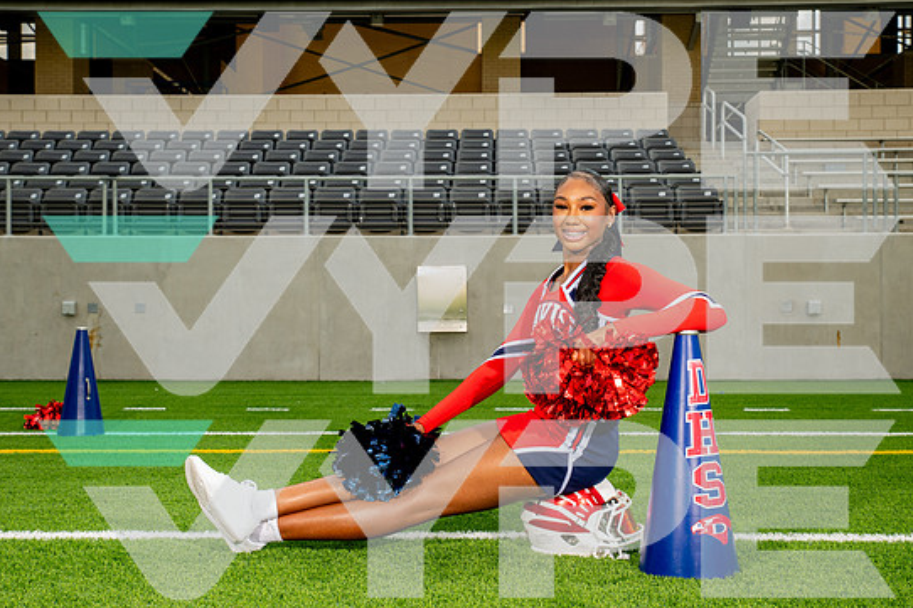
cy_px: 306
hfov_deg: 42.7
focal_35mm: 46
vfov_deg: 29.2
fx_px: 1166
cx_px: 472
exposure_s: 1/400
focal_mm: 42
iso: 320
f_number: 7.1
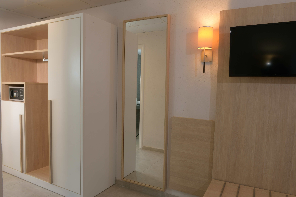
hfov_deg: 67.4
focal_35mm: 27
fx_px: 222
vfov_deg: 48.0
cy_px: 98
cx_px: 148
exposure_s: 1
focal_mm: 27
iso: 100
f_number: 22
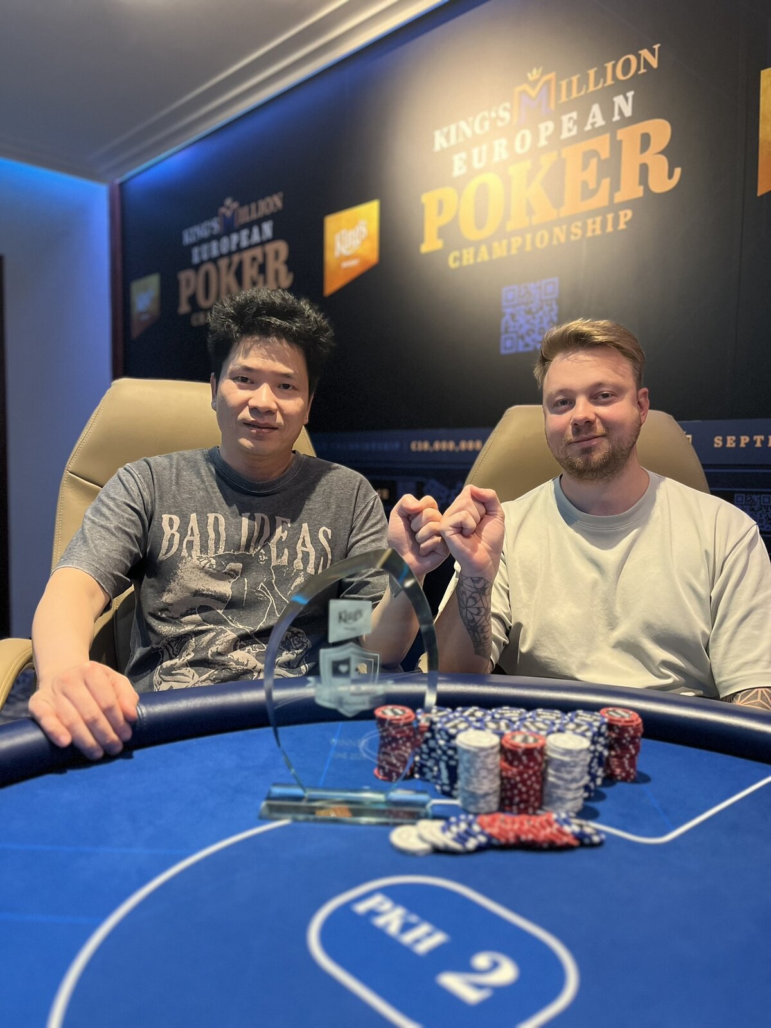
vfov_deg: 67.3
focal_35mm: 26
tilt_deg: -4.5
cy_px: 514
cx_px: 386
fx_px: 772
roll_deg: -0.4
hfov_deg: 53.1
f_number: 1.6
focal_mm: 5.1
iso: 400
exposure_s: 1/33
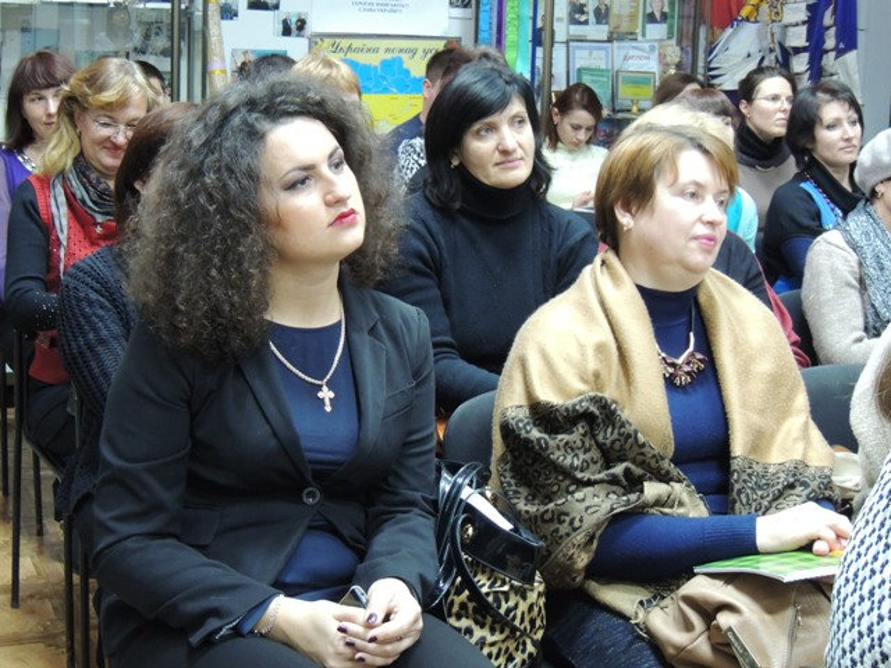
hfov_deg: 32.2
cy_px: 334
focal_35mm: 60
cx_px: 446
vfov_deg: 24.4
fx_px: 1544
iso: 800
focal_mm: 10.7
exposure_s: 1/13
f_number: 3.7
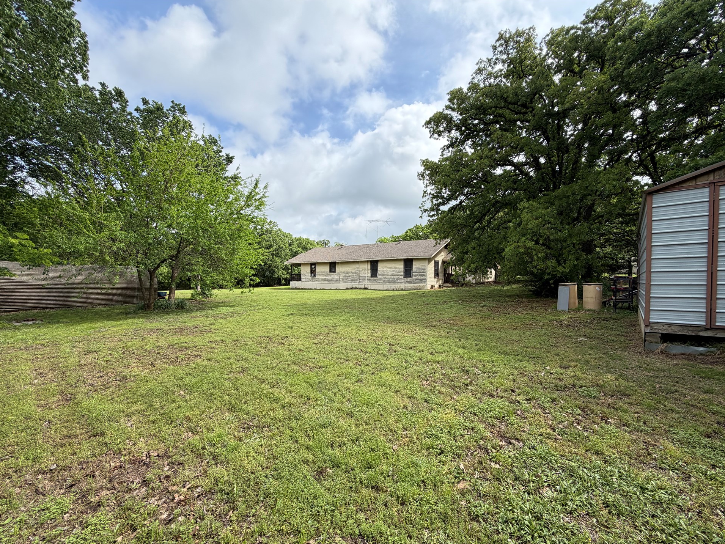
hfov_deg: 98.1
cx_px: 381
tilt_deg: -1.9
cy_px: 290
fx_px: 314
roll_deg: -0.8
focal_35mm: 15
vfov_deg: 81.7
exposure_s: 1/770
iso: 25
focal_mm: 2.22
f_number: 2.2
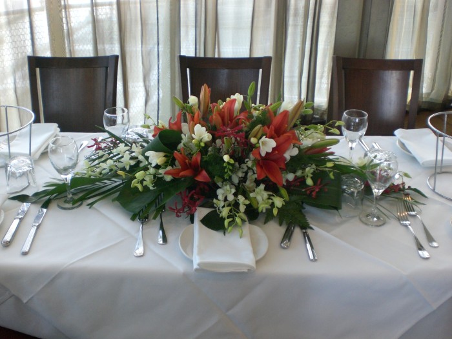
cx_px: 226
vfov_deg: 37.7
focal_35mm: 38
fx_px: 496
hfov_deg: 49.0
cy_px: 170
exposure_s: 1/80
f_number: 3.1
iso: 200
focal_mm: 6.3
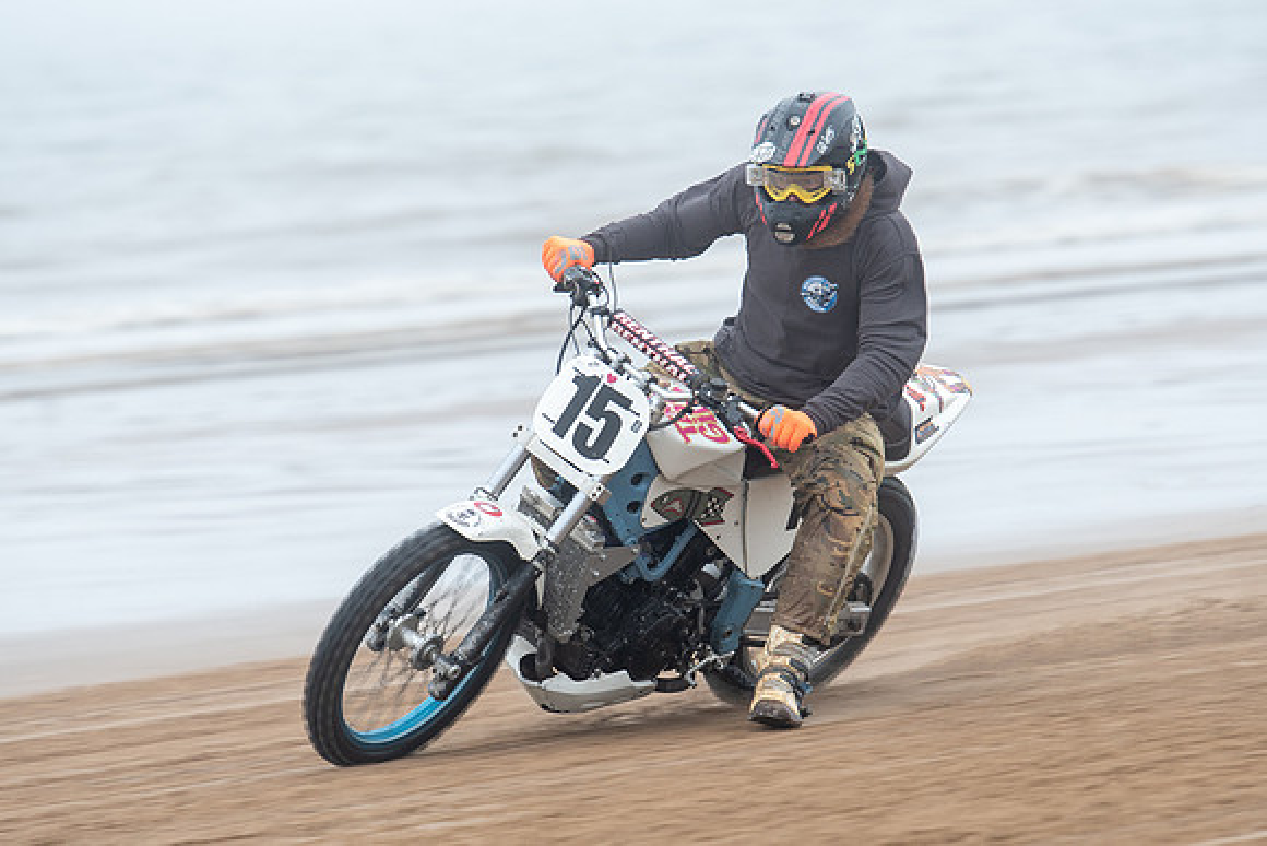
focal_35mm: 346
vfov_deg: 4.0
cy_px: 511
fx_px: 12175
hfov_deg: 6.0
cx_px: 634
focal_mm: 185
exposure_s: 1/320
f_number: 4
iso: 200
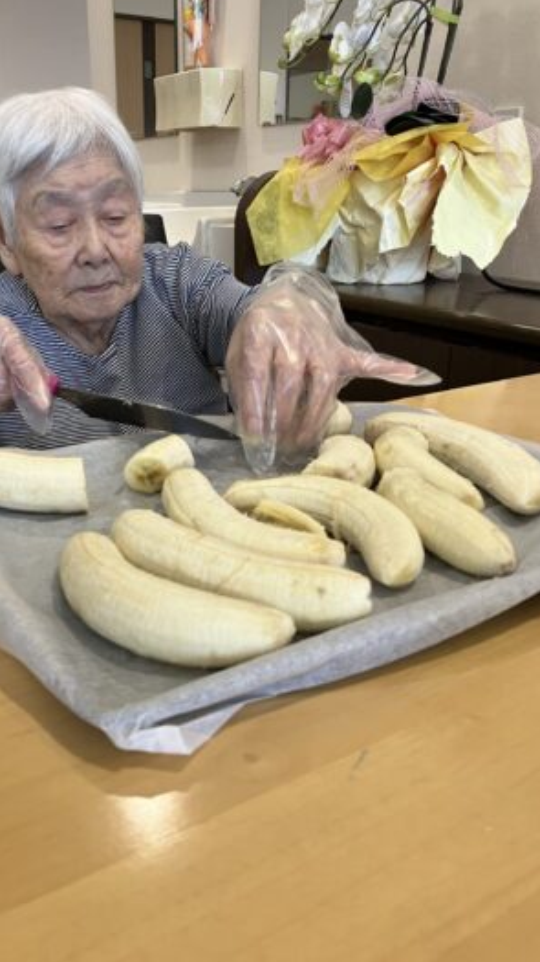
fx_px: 790
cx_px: 218
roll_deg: -0.1
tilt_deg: -20.5
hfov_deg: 37.6
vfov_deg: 62.6
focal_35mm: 31
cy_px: 483
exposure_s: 1/60
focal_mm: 3.99
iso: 80
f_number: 1.8
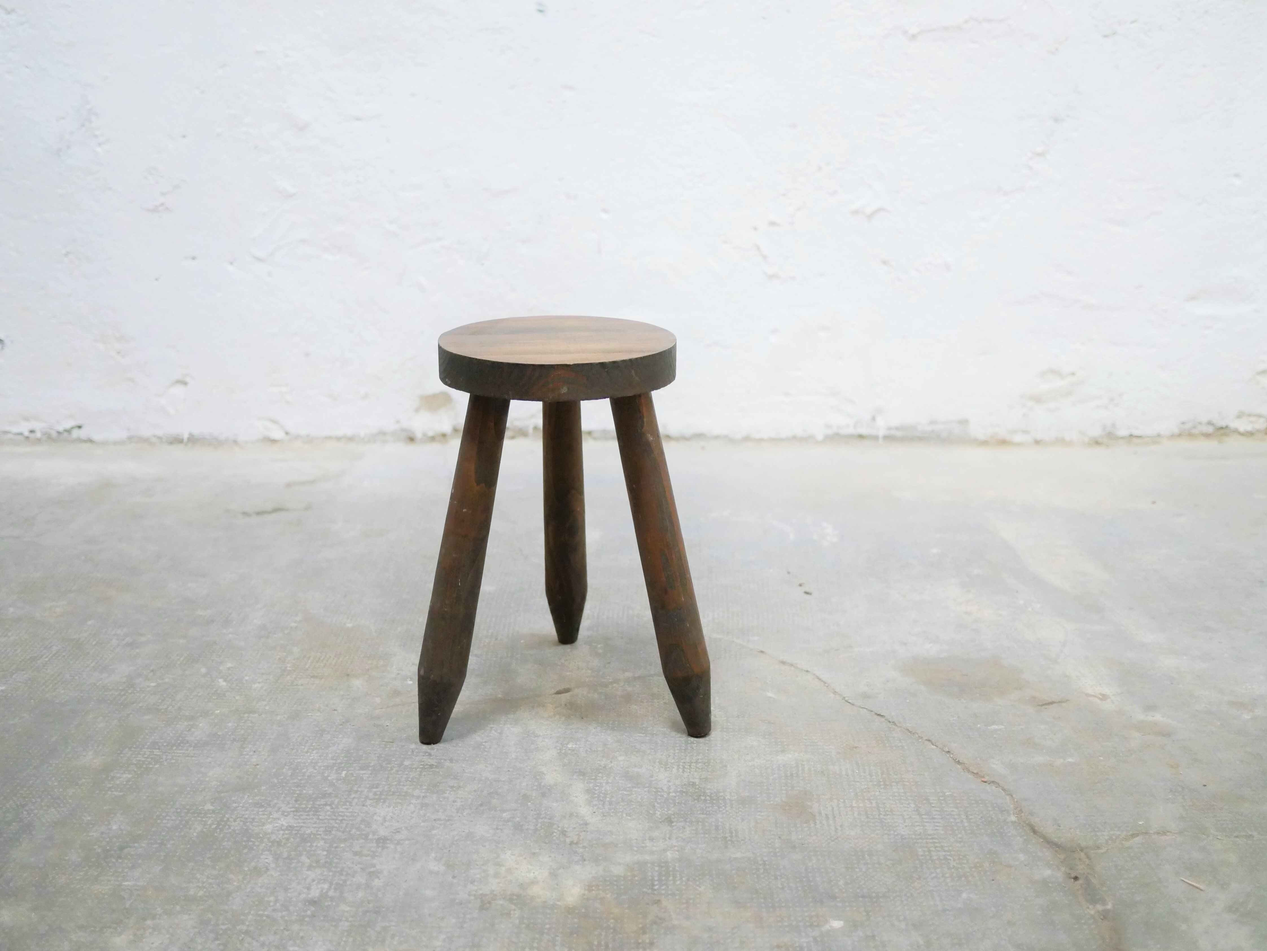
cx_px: 634
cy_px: 476
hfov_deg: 46.8
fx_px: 1465
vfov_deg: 36.0
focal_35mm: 40
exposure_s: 1/60
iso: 2500
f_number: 1.7
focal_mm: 20
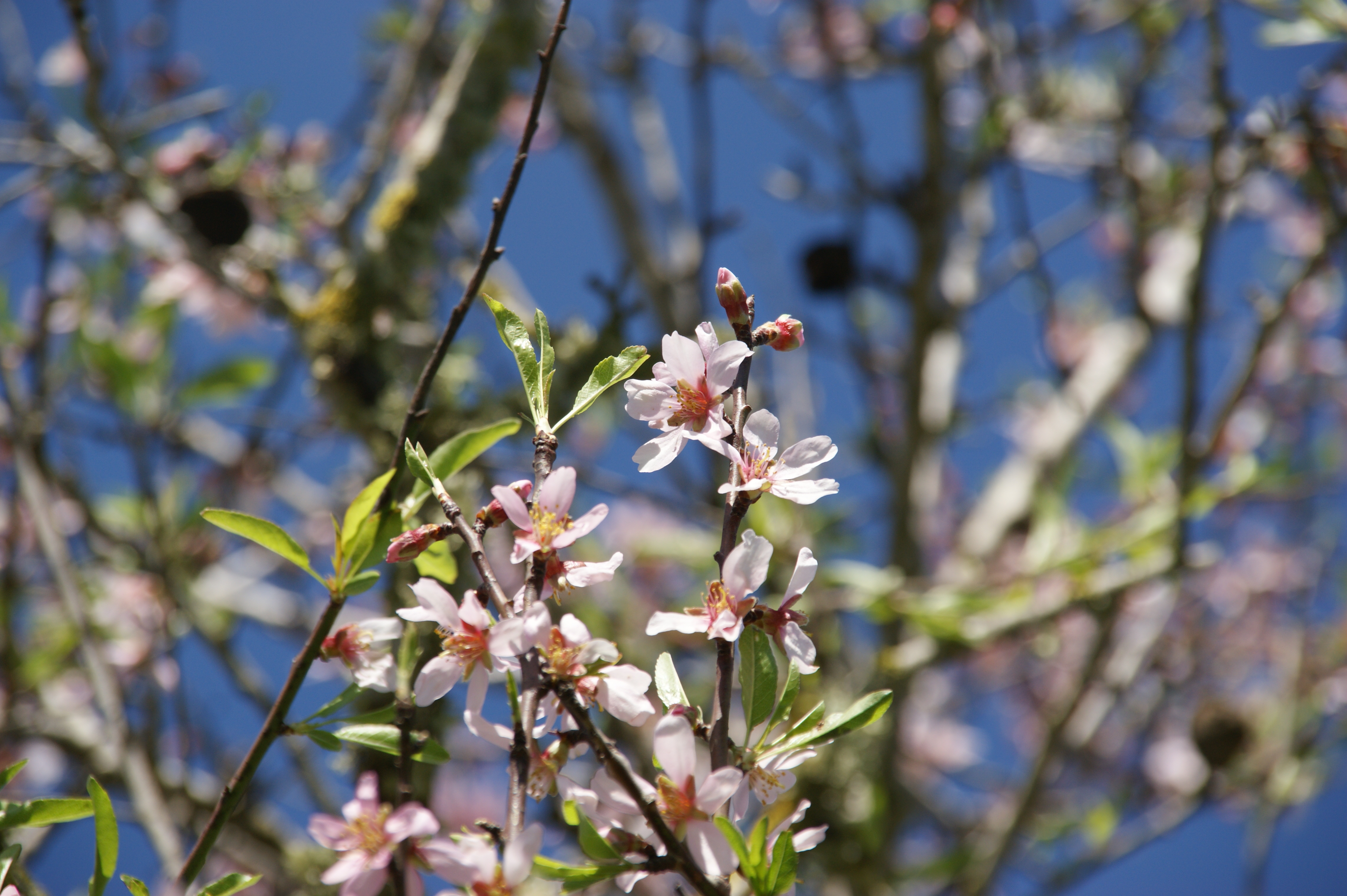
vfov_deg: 4.6
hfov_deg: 6.9
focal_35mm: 300
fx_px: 11218
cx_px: 674
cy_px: 448
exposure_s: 1/400
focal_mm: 200
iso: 100
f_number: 8
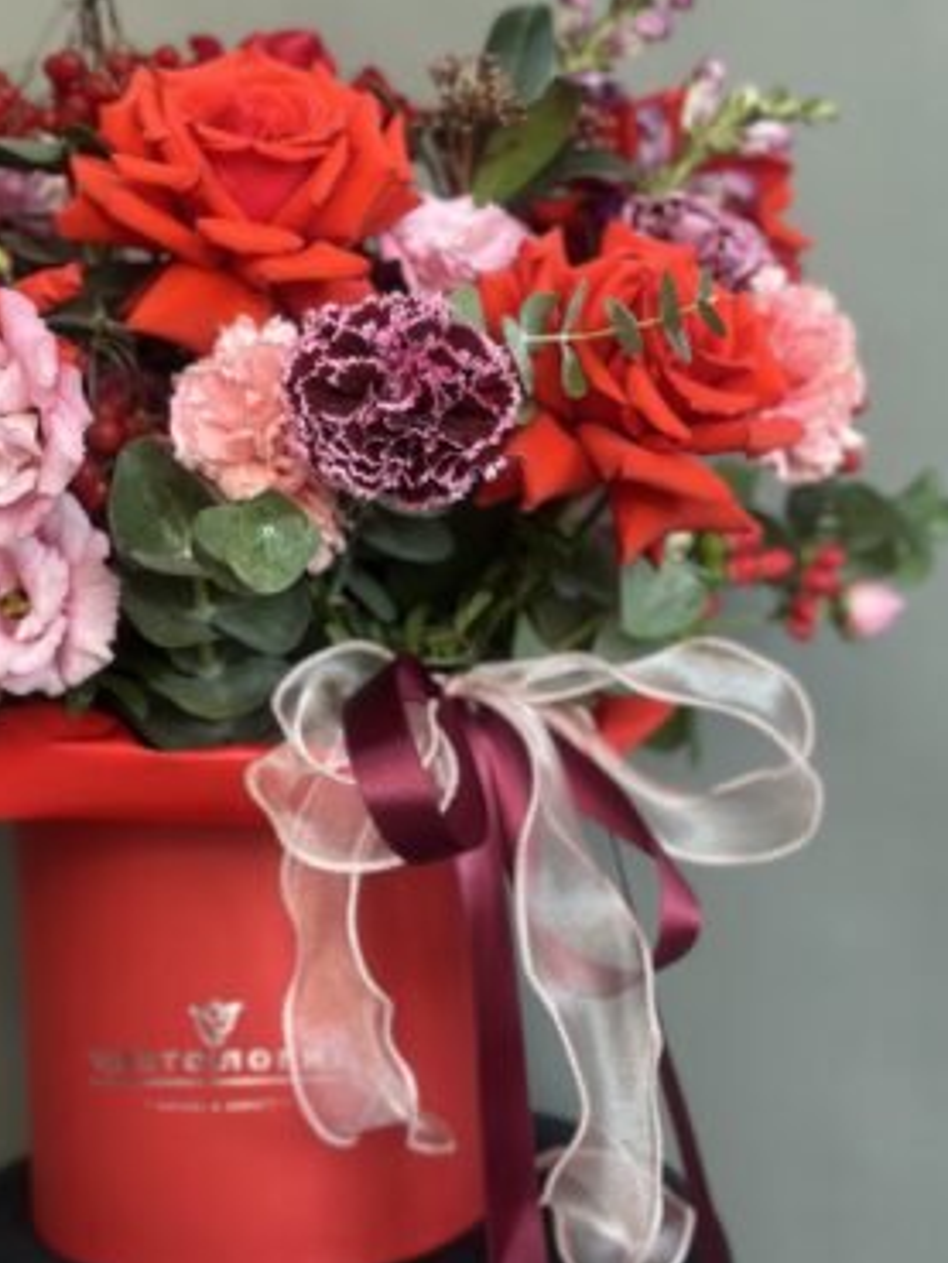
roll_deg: +0.6
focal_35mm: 52
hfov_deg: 28.0
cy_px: 592
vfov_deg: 36.8
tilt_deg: -5.9
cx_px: 438
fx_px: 1898
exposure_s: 1/60
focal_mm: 6.86
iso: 125
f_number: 1.78
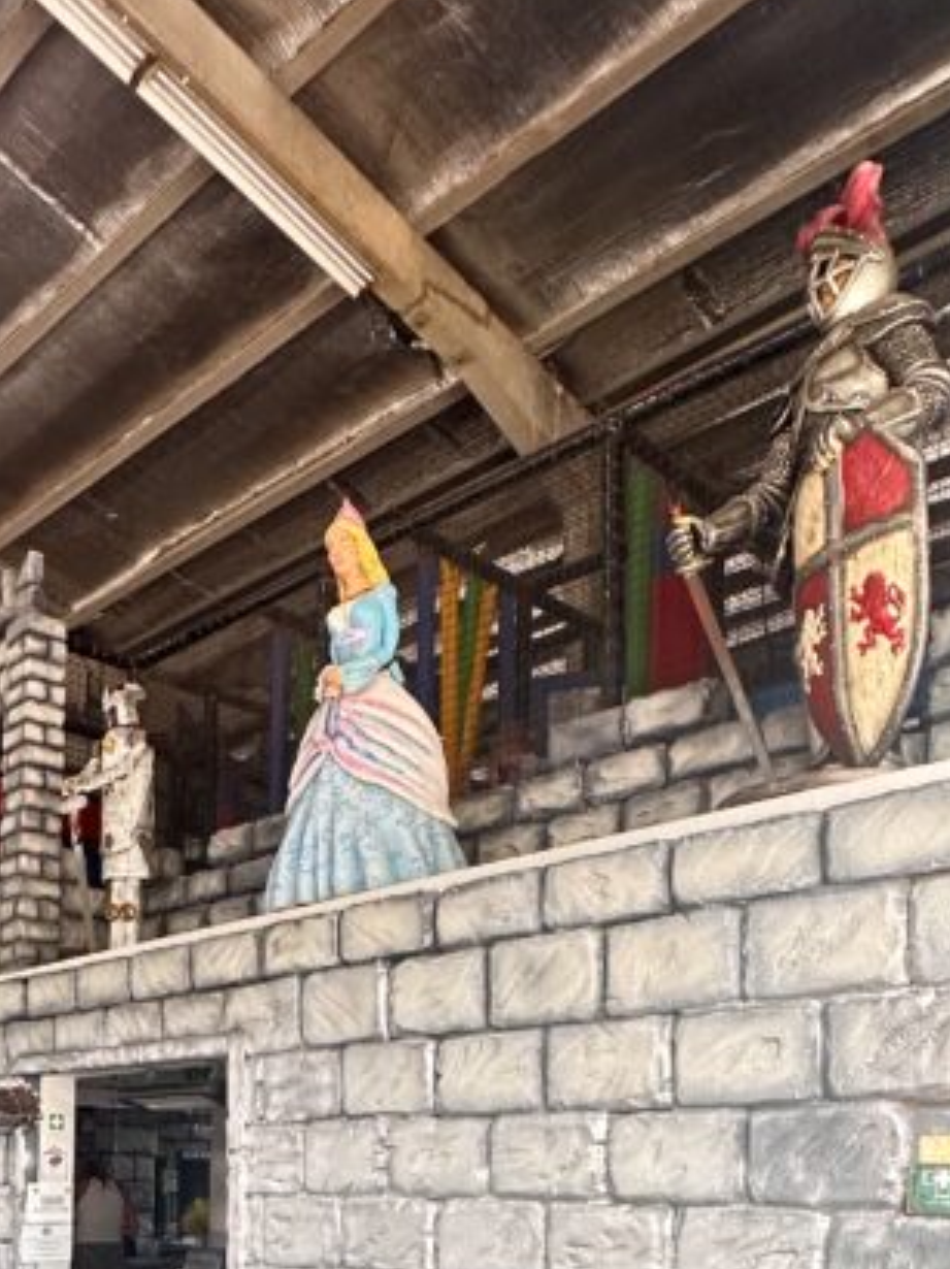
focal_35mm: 35
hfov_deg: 40.5
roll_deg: -1.7
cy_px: 1148
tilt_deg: +2.0
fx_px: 1282
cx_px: 390
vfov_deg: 47.2
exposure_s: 1/99
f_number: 2.2
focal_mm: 2.22
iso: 200
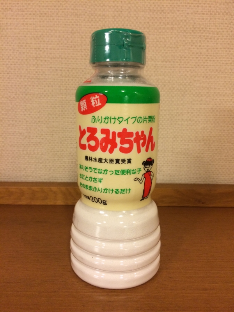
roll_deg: +1.2
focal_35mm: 29
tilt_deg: -13.0
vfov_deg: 61.7
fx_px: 261
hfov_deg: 48.2
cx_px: 117
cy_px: 156
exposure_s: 1/33
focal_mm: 4.15
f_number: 2.2
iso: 200
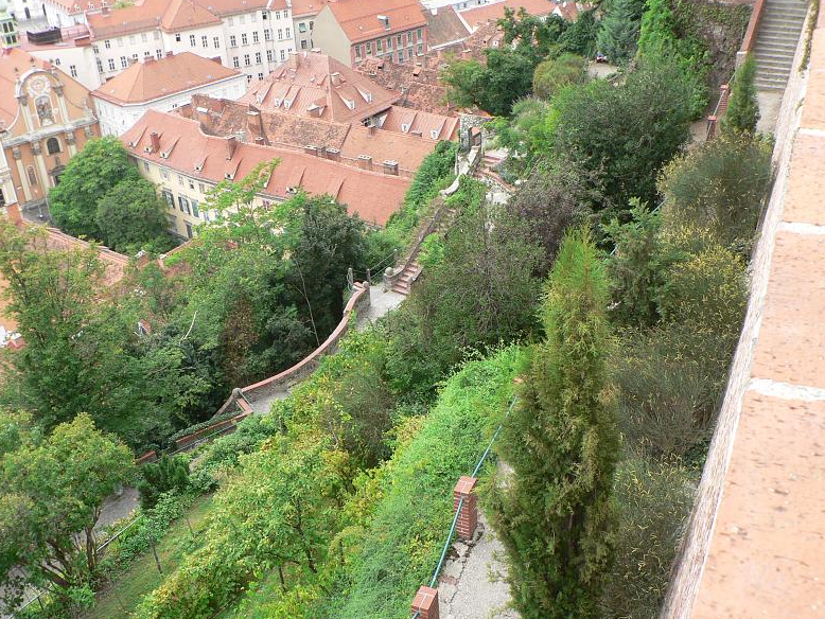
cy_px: 306
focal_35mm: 37
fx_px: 882
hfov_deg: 50.1
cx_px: 411
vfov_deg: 38.7
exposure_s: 1/100
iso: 80
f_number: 4
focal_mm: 6
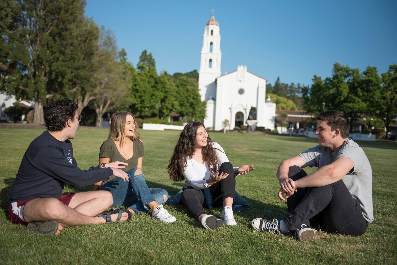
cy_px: 132
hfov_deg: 50.7
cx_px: 198
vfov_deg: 35.1
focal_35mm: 38
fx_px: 419
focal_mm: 38
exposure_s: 1/2500
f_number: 2.8
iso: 100
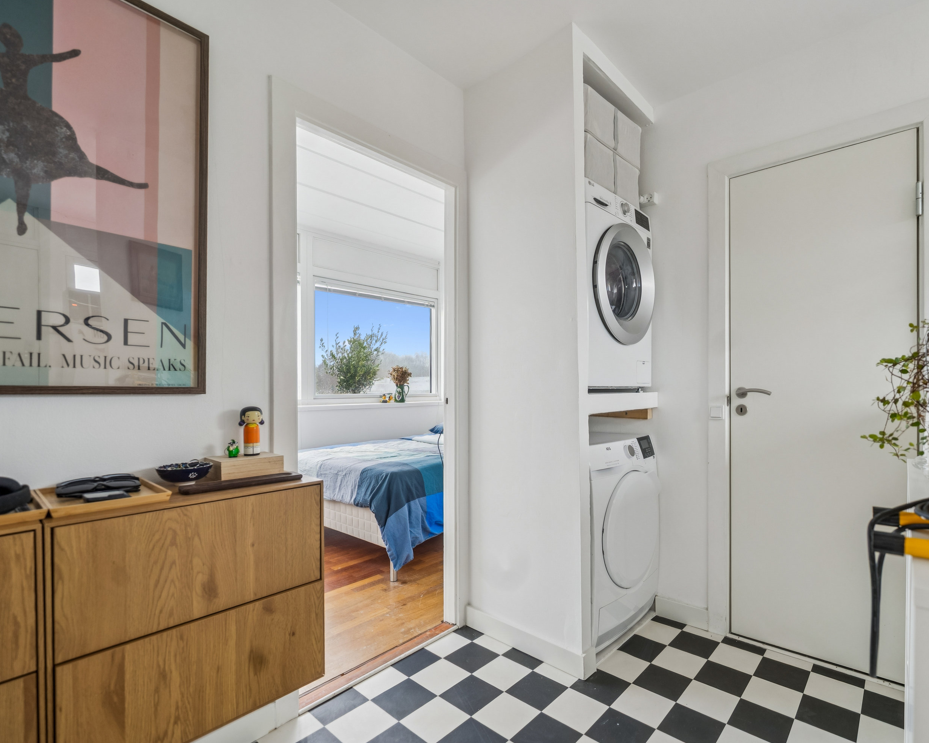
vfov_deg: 80.4
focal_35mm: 16
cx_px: 522
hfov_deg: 92.7
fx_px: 440
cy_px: 372
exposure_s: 1/20
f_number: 4.5
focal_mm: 14
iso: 160
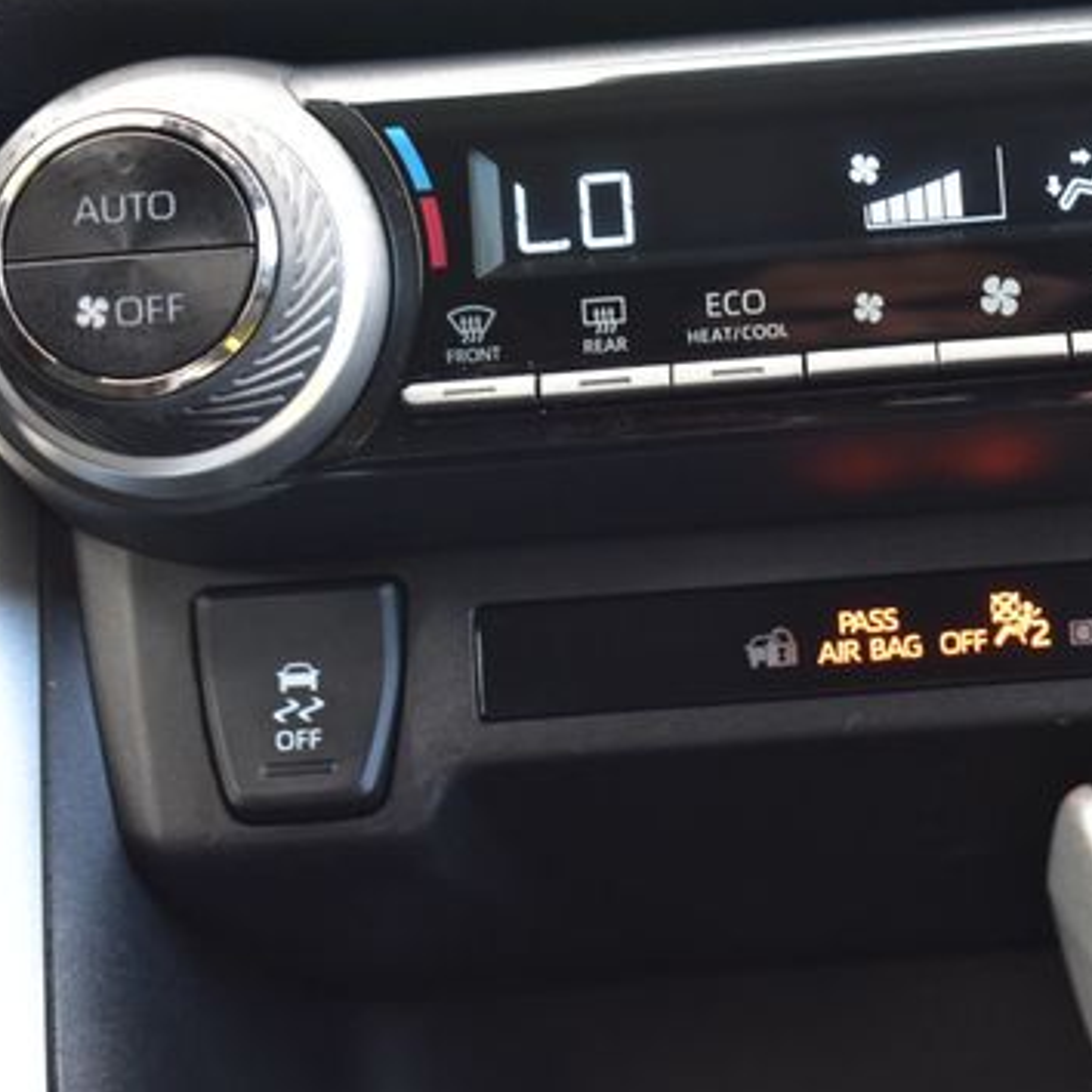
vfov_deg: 16.4
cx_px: 966
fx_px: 3783
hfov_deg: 16.2
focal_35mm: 106
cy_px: 475
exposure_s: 1/15
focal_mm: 46
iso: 500
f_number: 6.3
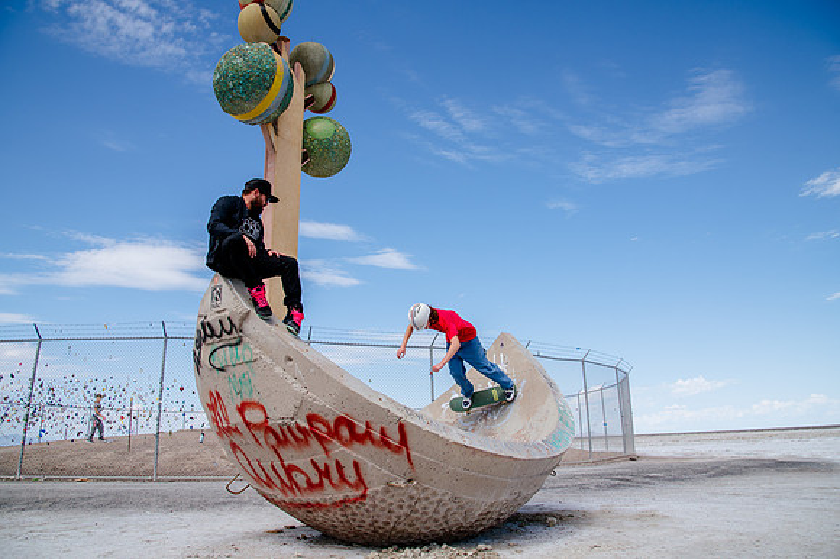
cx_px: 420
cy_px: 280
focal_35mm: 25
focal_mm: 24
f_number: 6.3
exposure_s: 1/800
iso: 160
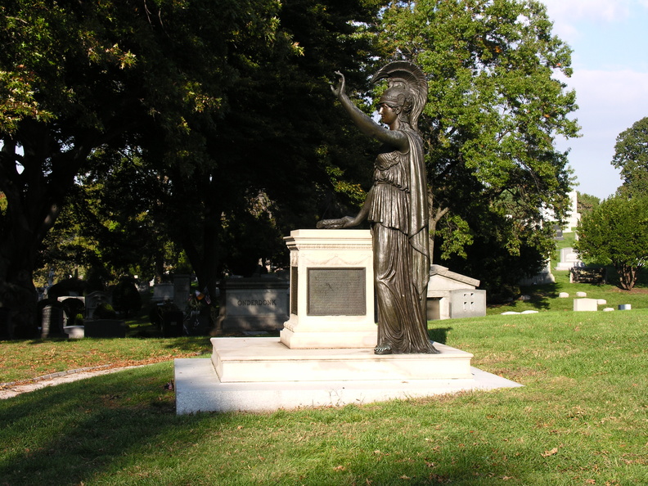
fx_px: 1104
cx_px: 324
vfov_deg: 24.8
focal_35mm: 59
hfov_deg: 32.7
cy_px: 243
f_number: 6.3
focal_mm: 15
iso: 50
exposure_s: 1/129
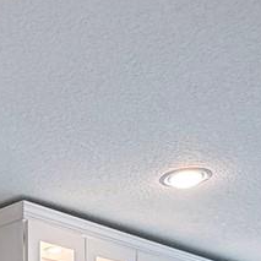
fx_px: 793
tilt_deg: -1.7
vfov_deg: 15.7
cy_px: 484
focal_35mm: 93
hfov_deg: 17.7
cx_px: -56
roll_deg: +0.8
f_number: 2.2
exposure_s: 1/120
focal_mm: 2.22
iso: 160
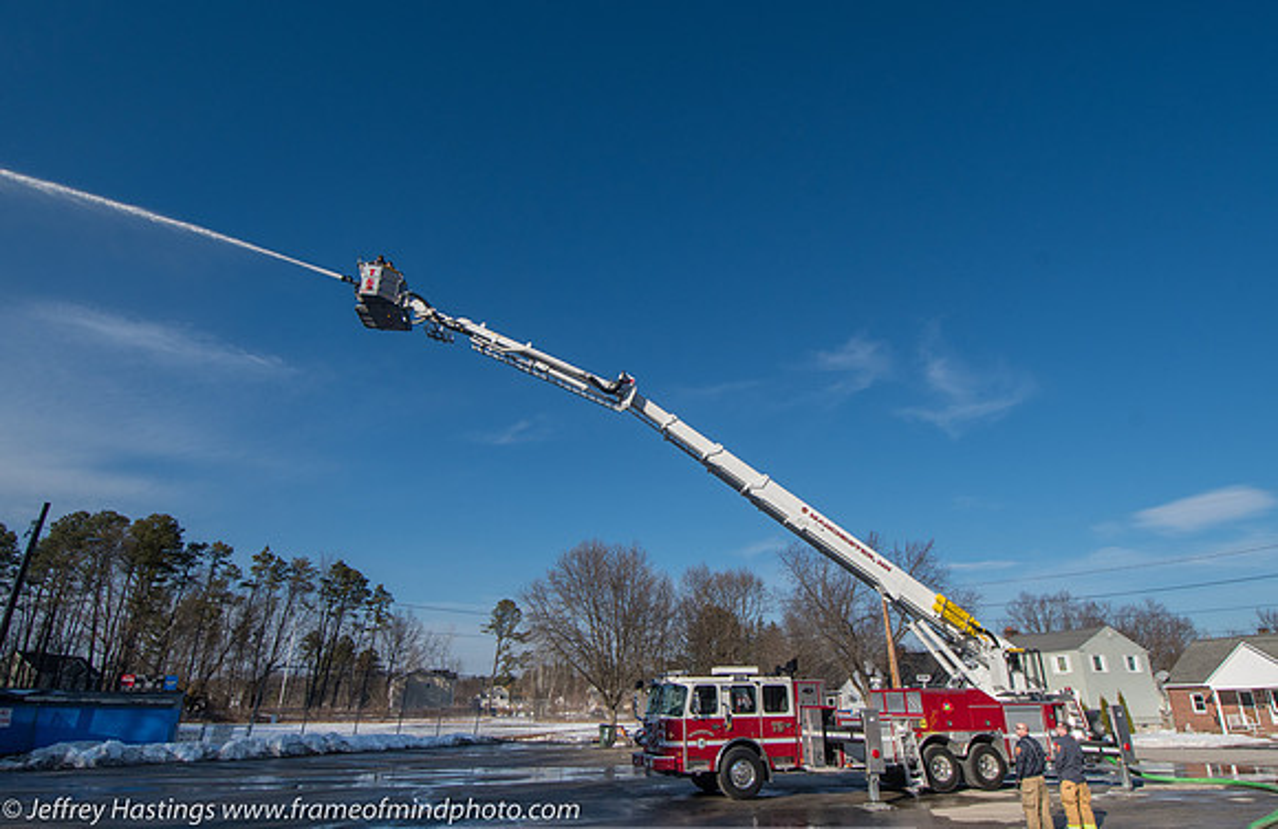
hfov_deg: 50.1
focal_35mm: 39
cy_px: 408
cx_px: 670
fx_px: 1366
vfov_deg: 33.7
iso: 250
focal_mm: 24
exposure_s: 1/1000
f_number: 11
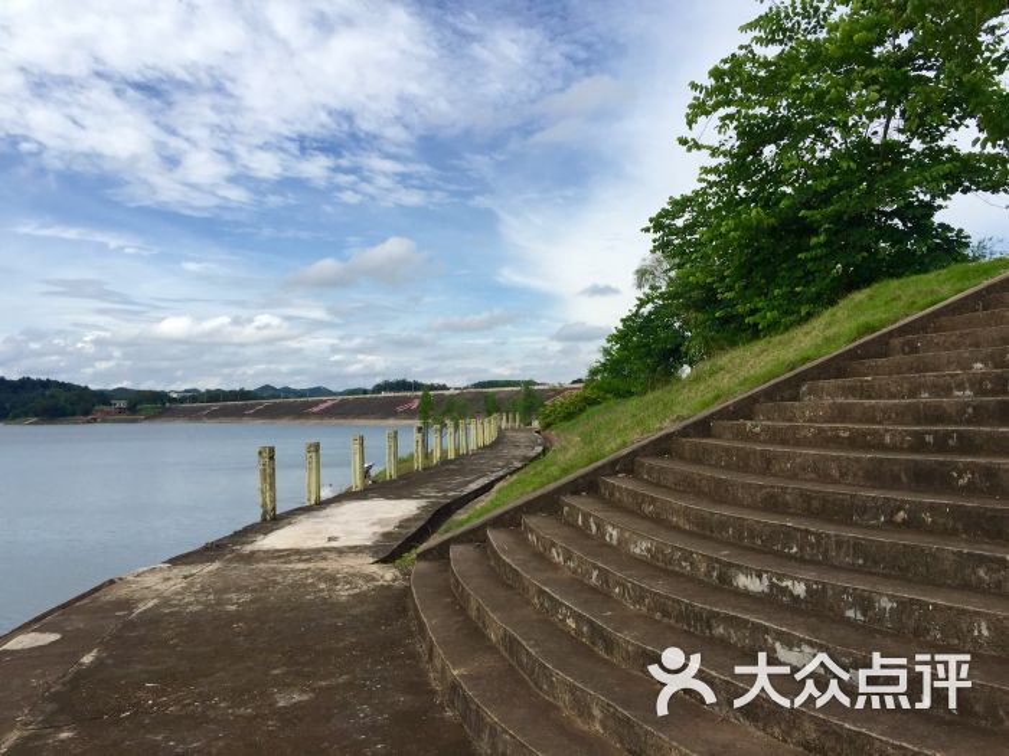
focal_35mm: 29
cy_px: 378
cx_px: 504
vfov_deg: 48.2
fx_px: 845
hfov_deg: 61.7
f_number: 2.2
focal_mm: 4.15
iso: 32
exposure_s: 1/2825
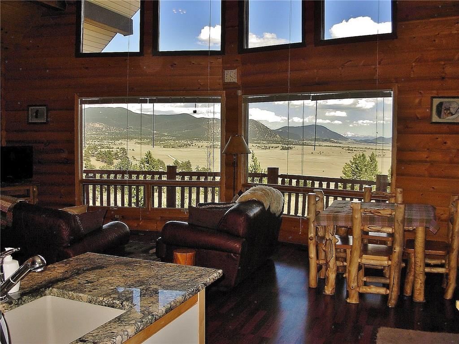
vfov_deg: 37.7
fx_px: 504
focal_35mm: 38
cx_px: 230
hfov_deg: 49.0
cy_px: 172
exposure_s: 1/542
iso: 79
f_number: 2.9
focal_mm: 6.3
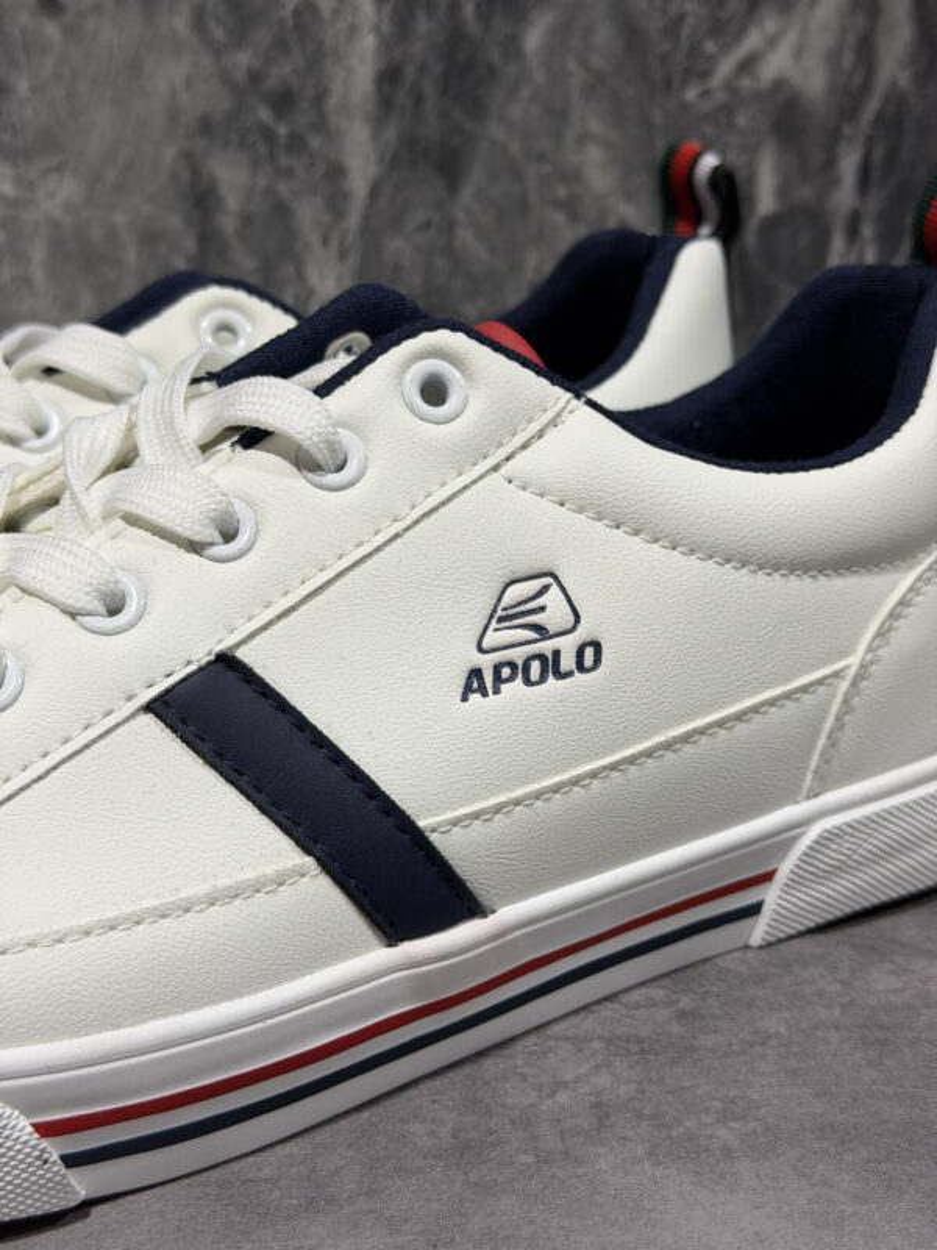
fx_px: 1732
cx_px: 468
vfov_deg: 39.7
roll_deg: +0.6
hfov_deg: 30.3
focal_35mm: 48
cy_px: 625
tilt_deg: -19.2
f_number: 1.78
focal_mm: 6.76
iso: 200
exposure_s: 1/60
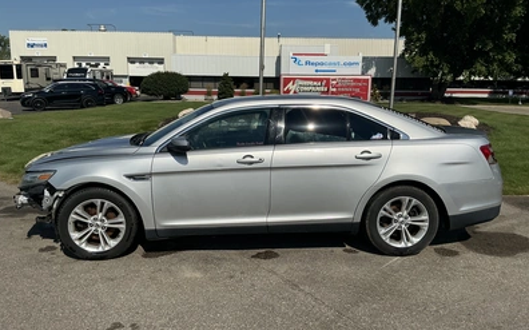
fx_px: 432
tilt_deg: -11.9
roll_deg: -2.0
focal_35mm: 30
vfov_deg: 41.8
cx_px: 263
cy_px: 171
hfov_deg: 62.9
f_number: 1.8
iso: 25
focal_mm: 3
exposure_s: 1/4785
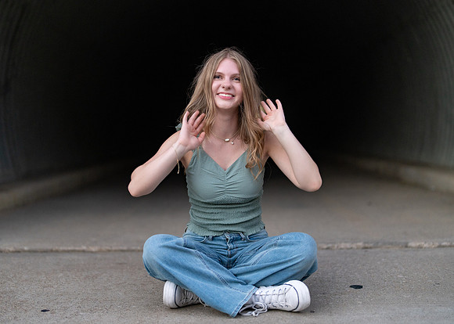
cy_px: 163
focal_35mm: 56
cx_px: 213
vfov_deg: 25.3
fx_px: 722
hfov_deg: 34.9
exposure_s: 1/400
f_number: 1.2
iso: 640
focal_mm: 50
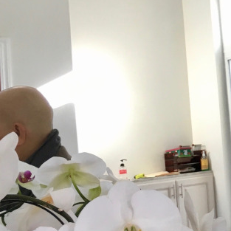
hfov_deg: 18.9
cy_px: 86
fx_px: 619
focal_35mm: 82
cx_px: 334
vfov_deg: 21.1
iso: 32
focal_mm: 4.15
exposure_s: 1/30
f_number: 2.2
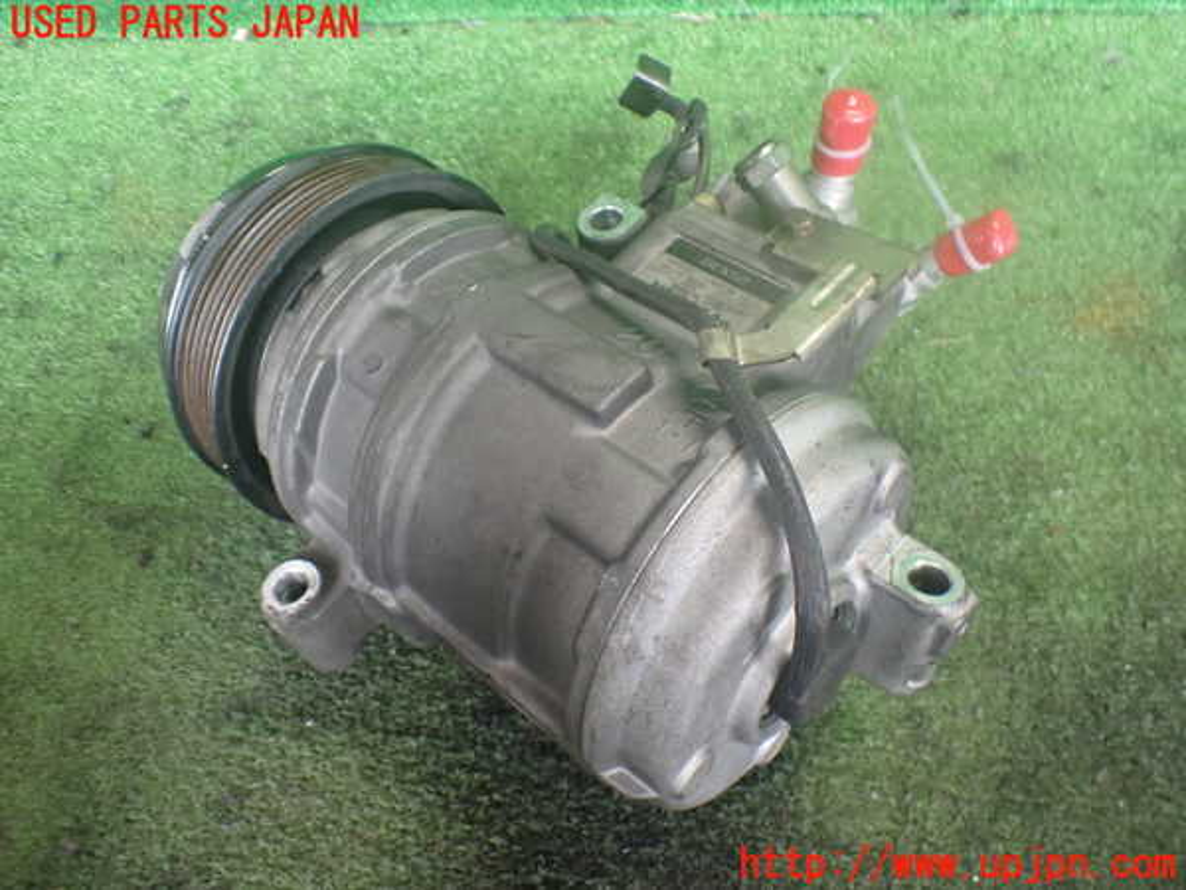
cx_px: 593
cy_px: 445
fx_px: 1028
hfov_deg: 60.0
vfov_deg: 46.8
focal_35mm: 30
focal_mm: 5.4
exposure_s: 1/80
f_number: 2.3
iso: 800
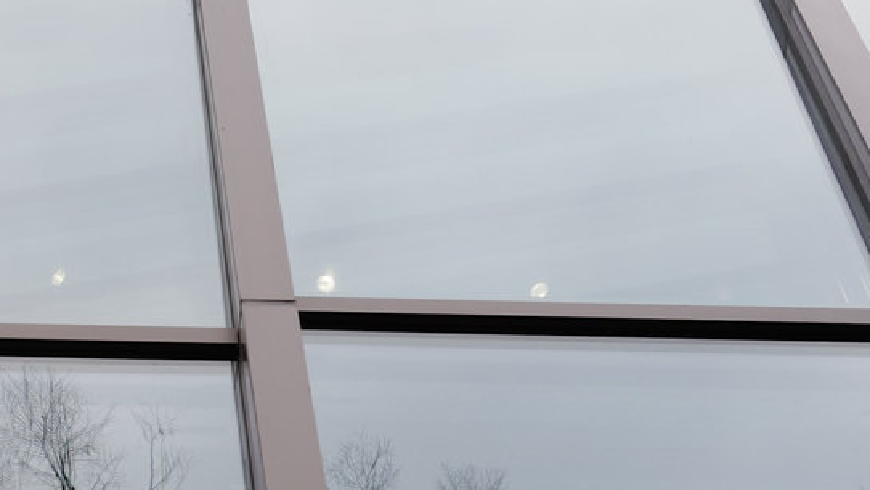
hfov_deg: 12.3
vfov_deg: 7.0
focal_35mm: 170
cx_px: -258
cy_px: 831
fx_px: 3922
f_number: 4
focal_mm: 43
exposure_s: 1/160
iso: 100
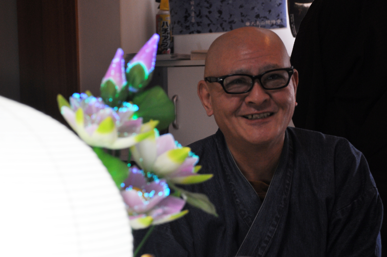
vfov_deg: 13.8
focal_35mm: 99
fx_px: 1063
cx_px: 194
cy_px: 128
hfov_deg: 20.6
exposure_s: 1/50
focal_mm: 66
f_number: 5.3
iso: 400
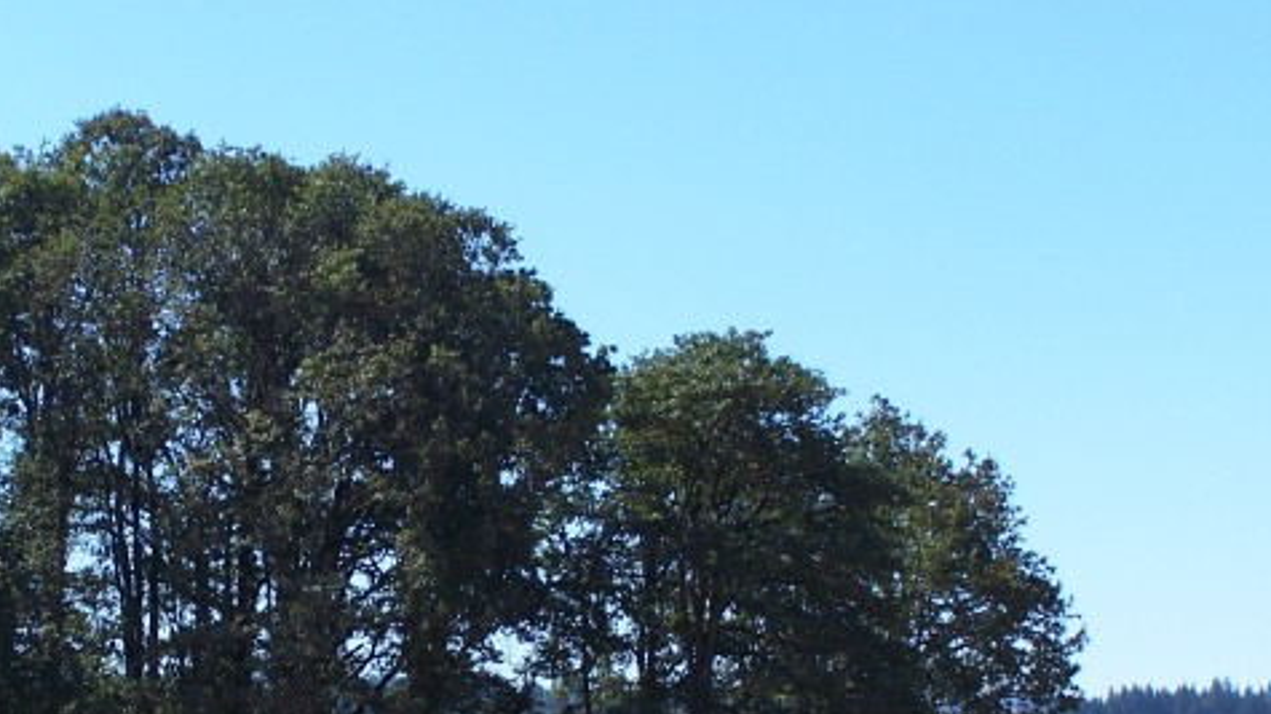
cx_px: 417
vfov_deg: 11.0
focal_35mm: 110
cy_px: 612
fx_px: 3707
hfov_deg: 19.4
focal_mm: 12.4
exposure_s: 1/500
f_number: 4.5
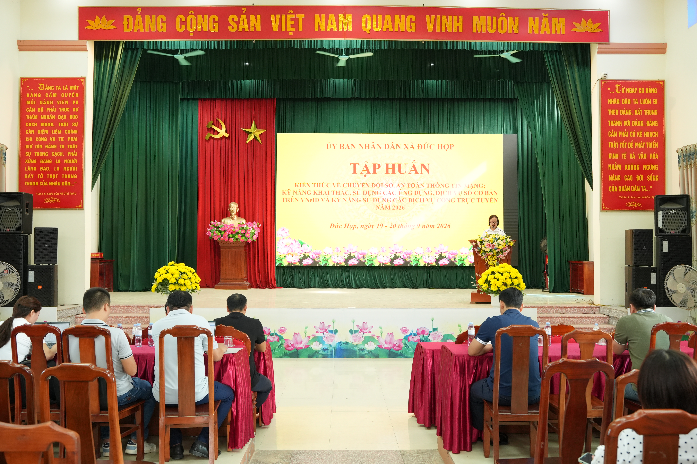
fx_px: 627
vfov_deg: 40.6
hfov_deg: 58.1
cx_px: 348
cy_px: 232
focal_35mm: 32
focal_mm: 21.6
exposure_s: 1/100
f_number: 4
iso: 1000
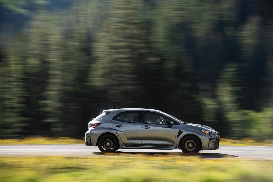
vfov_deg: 8.9
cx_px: 136
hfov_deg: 13.2
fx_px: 1176
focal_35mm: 155
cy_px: 91
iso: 100
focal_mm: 155
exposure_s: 1/60
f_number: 7.1
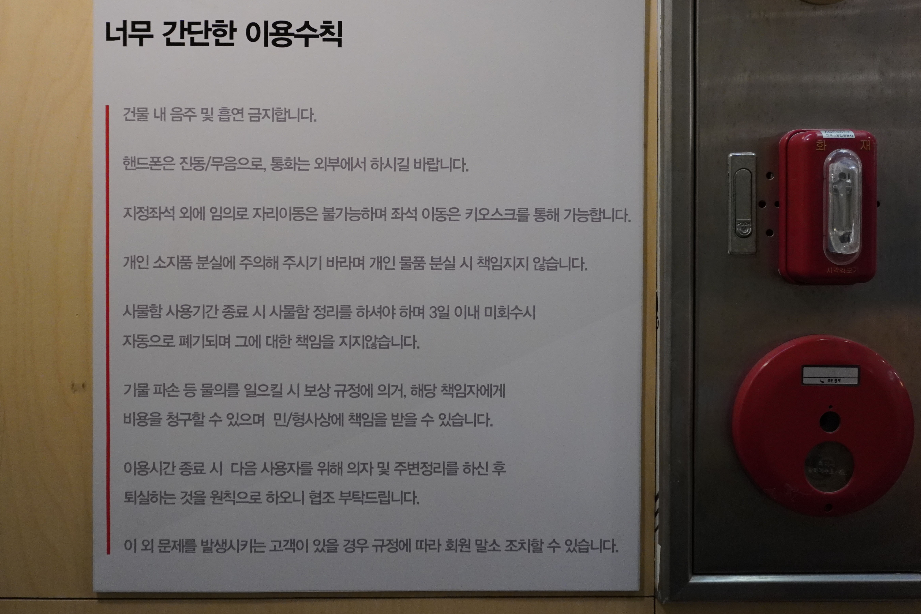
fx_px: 937
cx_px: 390
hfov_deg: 52.1
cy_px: 240
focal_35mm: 37
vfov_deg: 36.1
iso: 2000
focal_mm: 19
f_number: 4
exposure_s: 1/160
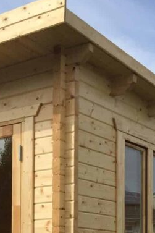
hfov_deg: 16.1
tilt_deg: +0.8
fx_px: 530
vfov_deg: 23.2
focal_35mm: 82
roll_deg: -0.7
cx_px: -19
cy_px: 260
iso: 32
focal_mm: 4.15
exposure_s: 1/2475
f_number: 2.2
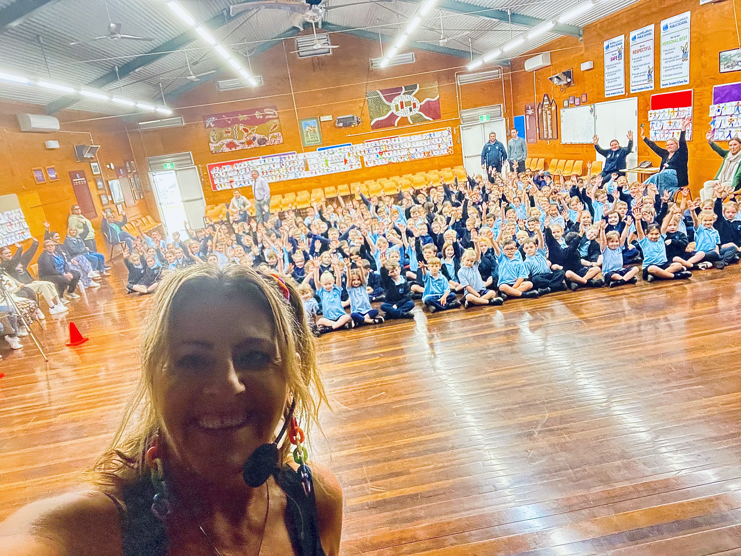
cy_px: 278
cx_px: 370
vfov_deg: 58.9
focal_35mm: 23
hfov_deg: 73.9
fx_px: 492
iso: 400
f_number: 2.2
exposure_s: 1/48
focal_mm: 2.71
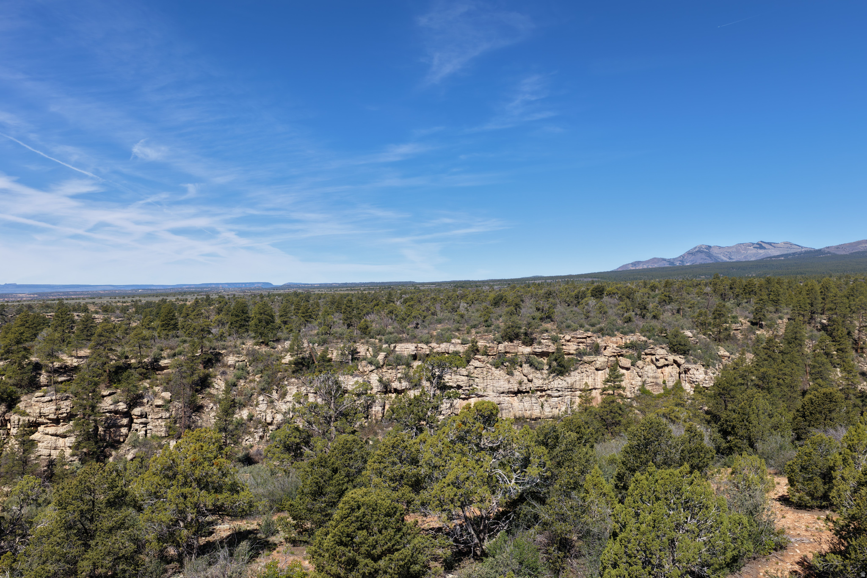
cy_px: 289
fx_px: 674
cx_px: 434
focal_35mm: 28
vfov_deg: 46.4
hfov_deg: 65.5
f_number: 2.8
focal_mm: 14.45
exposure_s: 1/2000
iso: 125
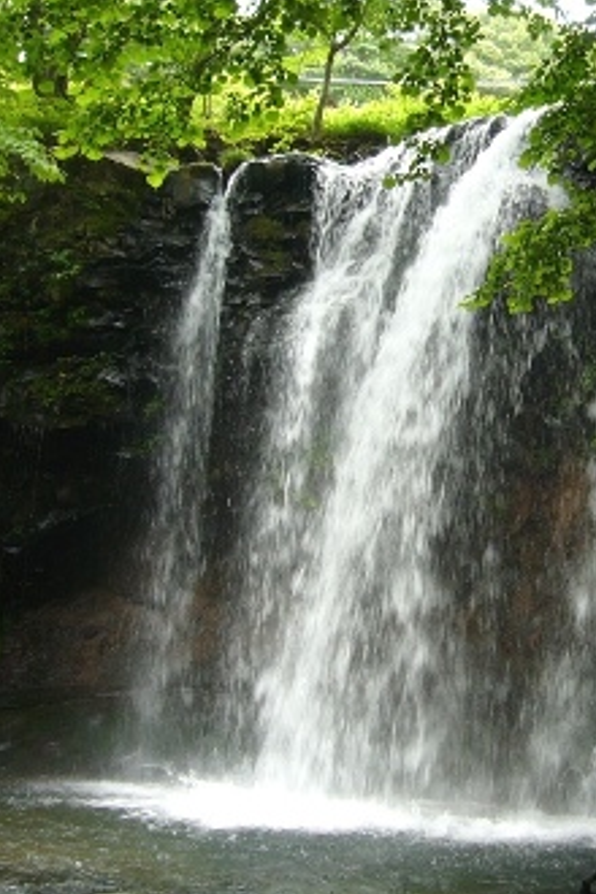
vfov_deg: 41.1
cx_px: 455
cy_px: 442
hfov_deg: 27.6
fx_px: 1192
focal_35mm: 48
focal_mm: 4.6
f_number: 2.8
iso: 80
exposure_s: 1/50
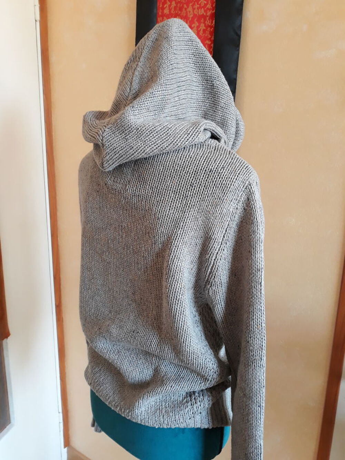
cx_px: 172
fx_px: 359
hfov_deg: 51.4
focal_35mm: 27
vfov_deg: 65.3
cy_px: 230
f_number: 1.7
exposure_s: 1/33
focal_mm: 3.71
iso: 200
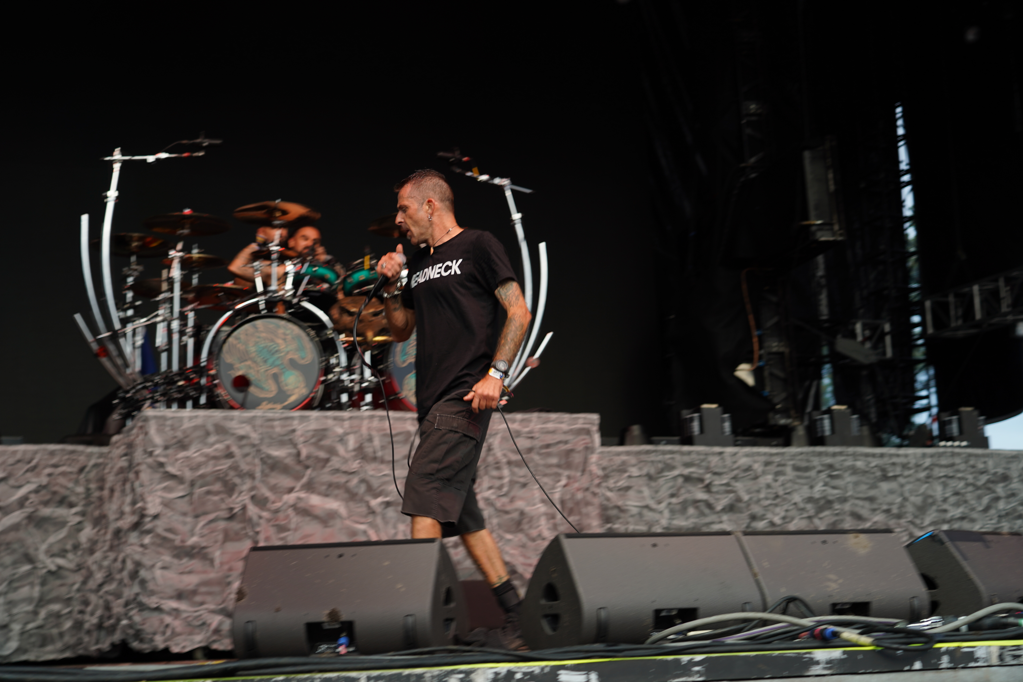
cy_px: 341
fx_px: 1506
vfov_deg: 25.5
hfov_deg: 37.5
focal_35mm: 53
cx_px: 512
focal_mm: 53
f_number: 4
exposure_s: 1/60
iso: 125
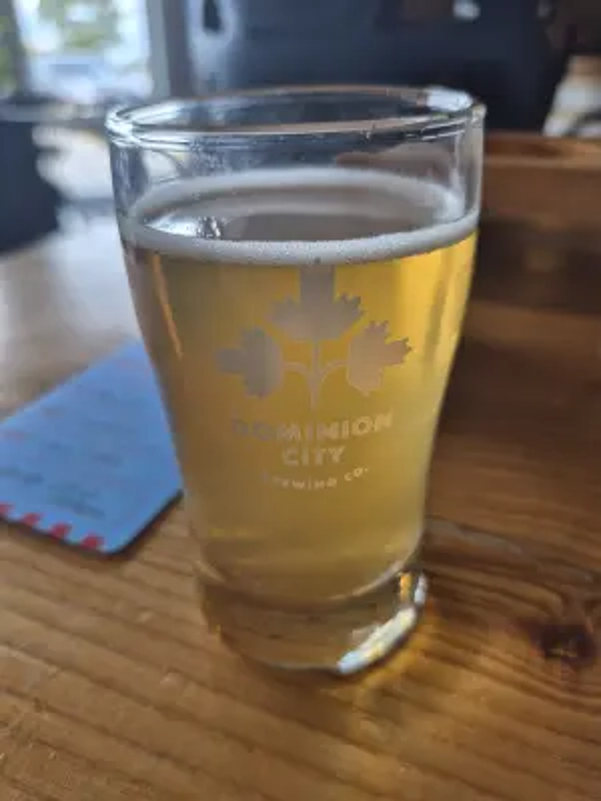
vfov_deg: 73.9
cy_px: 400
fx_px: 532
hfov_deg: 58.9
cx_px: 300
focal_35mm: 23
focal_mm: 5.4
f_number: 1.8
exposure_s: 1/120
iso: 40
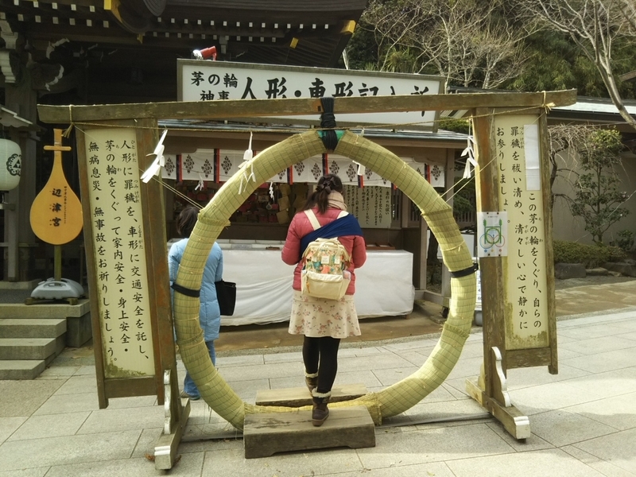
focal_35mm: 30
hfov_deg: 60.0
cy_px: 238
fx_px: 551
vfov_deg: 46.8
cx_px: 318
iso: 25
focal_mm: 4
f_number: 2.2
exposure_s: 1/218
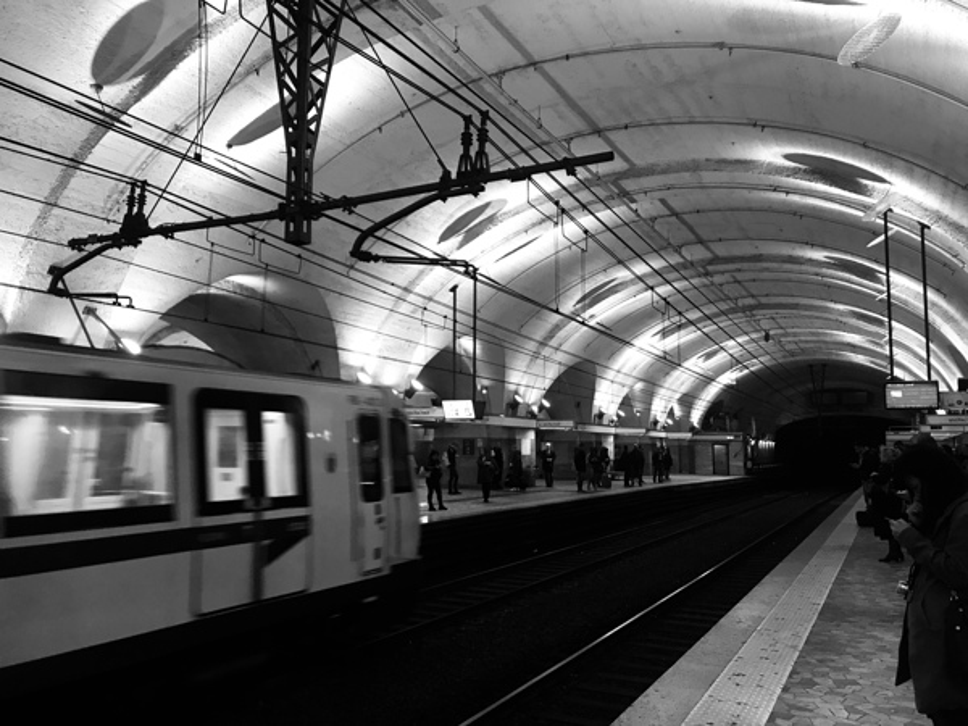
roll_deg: -0.6
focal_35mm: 28
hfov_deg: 63.4
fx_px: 783
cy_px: 363
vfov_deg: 49.7
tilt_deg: +7.1
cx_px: 484
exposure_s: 1/17
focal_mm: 3.99
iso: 40
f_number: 1.8
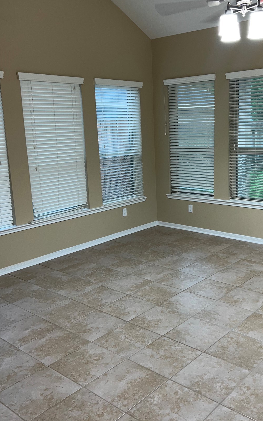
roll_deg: +1.4
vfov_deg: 55.3
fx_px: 401
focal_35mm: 35
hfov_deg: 36.0
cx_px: 172
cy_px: 205
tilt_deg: -11.5
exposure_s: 1/24
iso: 32
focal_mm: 5.7
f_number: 1.5
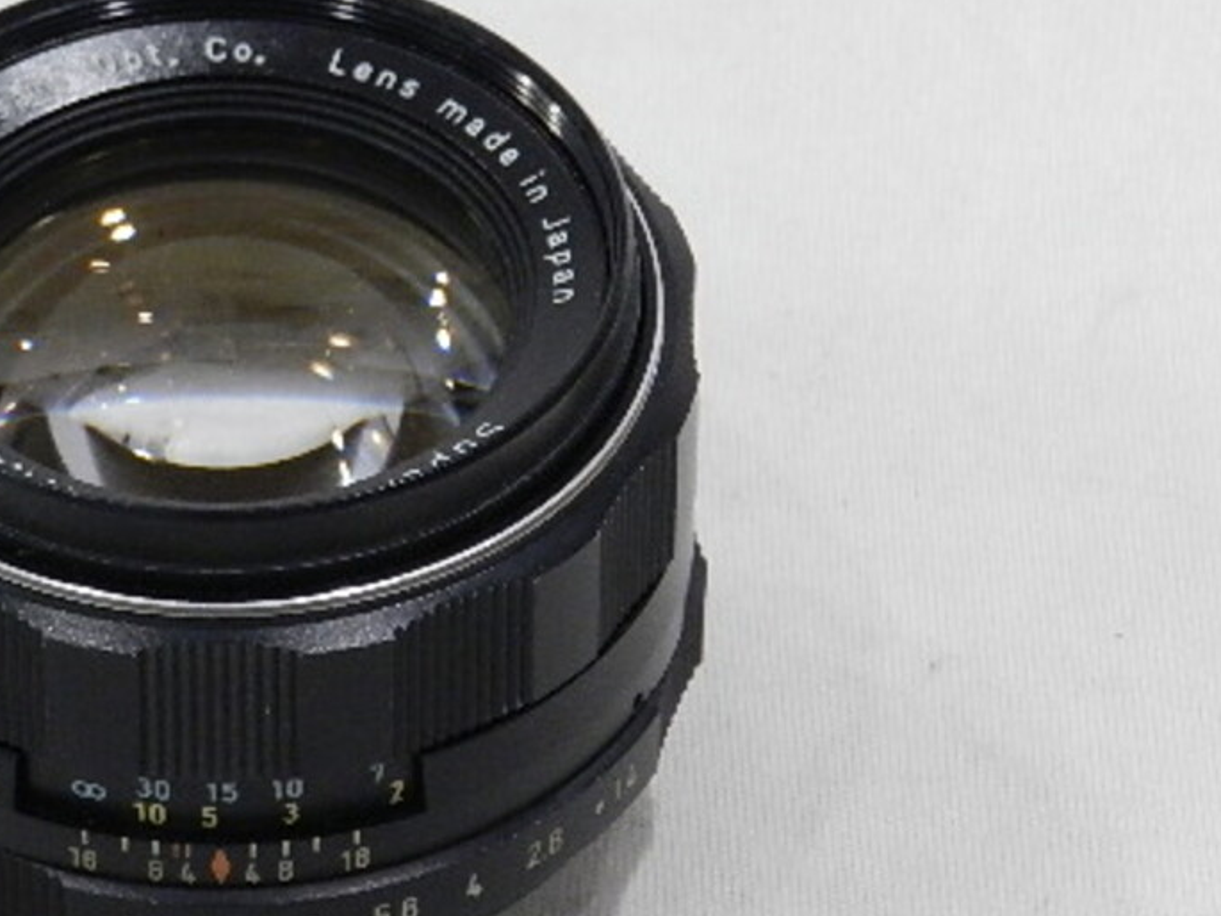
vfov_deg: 5.9
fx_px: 8961
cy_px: 406
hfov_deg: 7.8
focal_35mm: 254
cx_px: 246
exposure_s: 1/50
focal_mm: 25.7
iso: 800
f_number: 5.1
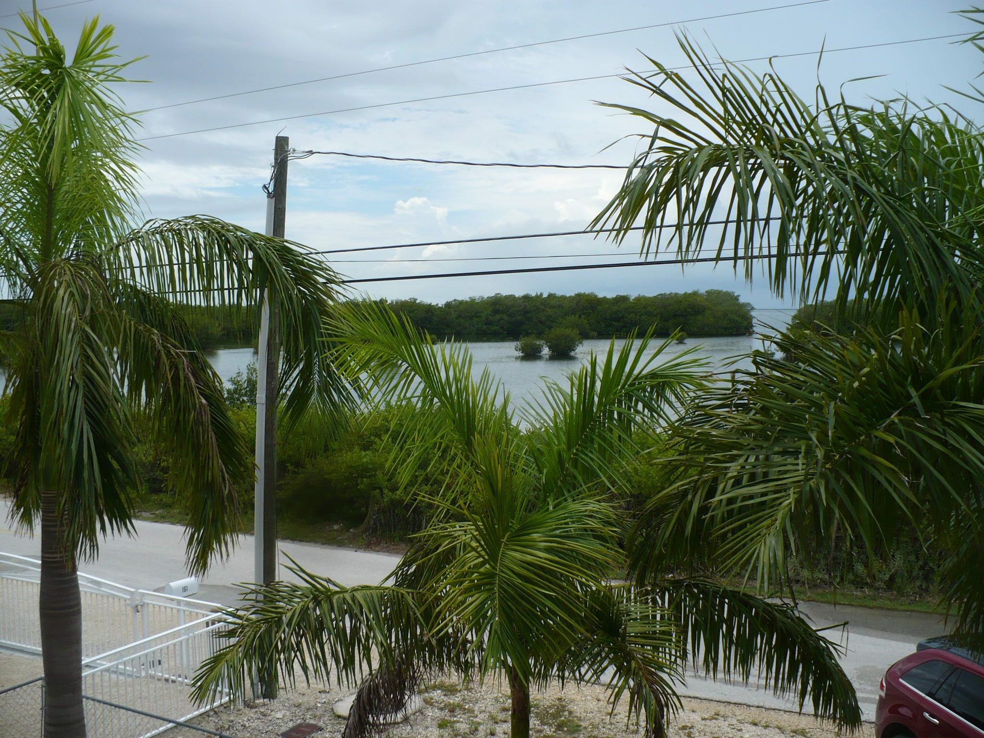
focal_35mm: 37
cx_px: 492
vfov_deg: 38.7
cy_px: 369
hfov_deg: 50.1
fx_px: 1052
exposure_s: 1/200
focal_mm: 6.1
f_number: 8
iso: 100
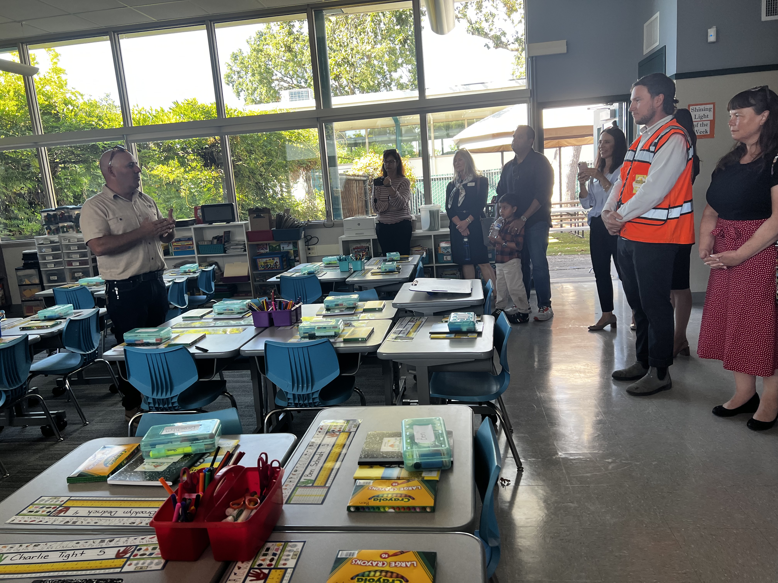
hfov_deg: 67.3
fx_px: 584
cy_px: 292
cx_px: 389
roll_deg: +4.6
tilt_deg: -10.4
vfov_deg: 53.1
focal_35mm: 26
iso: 80
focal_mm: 5.7
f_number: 1.5
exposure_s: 1/121
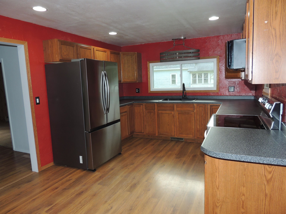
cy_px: 107
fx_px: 198
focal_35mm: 24
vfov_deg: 56.8
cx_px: 143
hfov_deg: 71.6
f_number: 3
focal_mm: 4.3
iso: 200
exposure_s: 1/30
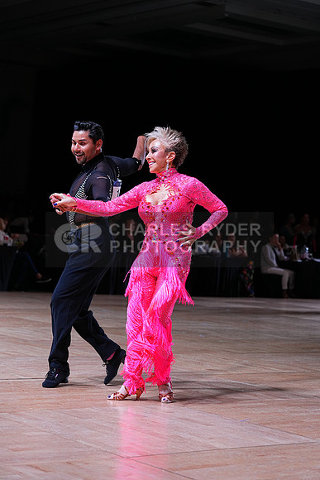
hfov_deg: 16.5
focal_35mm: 83
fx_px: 1106
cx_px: 160
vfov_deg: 24.5
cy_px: 240
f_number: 4
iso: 1000
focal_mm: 83
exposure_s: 1/400
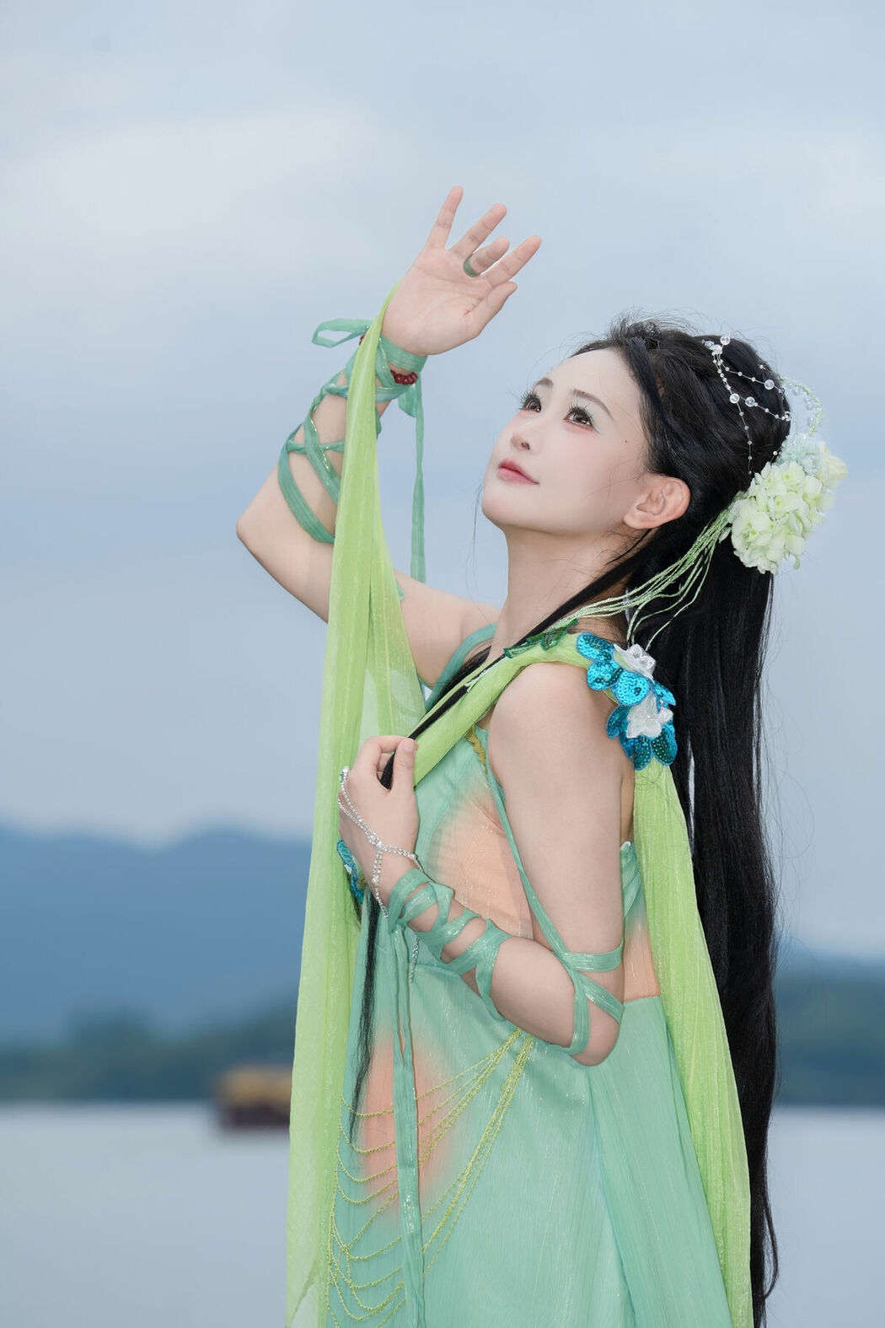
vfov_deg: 11.7
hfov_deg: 7.8
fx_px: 6489
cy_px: 664
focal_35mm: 176
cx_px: 442
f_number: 5.6
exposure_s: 1/200
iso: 160
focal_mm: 176
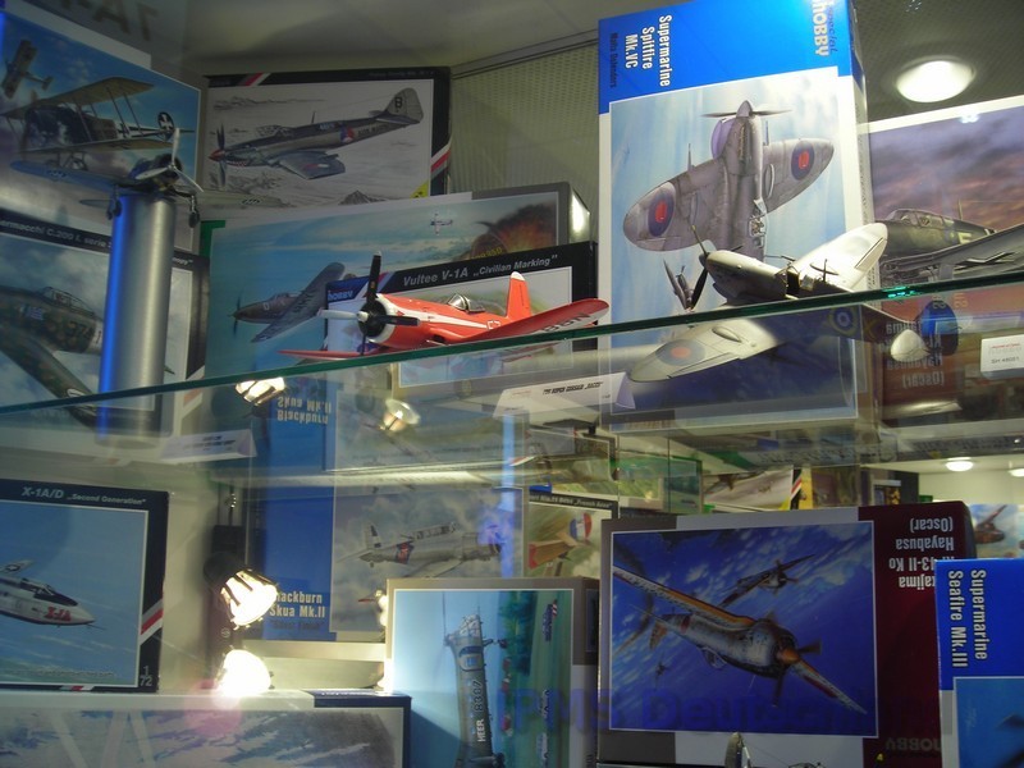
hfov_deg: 49.0
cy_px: 384
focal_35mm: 38
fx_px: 1124
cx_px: 512
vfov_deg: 37.7
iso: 50
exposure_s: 1/11.7
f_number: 3.2
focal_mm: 6.3
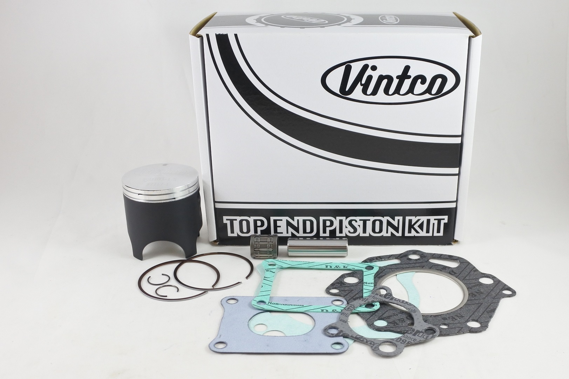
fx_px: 506
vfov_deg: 41.1
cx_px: 284
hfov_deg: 58.7
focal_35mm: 32
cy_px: 190
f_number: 3.8
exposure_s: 1/125
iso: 450
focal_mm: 12.1
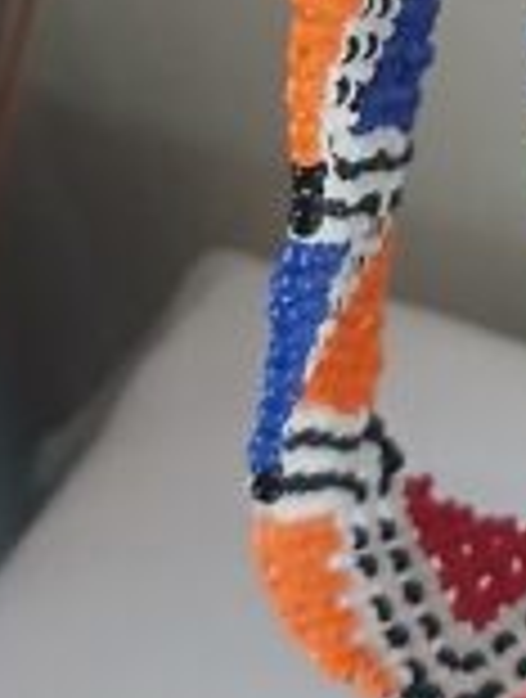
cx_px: 719
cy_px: -392
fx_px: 2805
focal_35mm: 139
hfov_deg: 10.4
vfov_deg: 13.3
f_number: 1.8
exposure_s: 1/25
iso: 500
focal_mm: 3.98
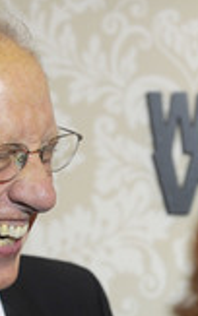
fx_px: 1950
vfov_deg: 9.2
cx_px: 168
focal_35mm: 226
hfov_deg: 5.8
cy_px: 285
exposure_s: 1/160
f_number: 3.5
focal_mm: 80
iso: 1600
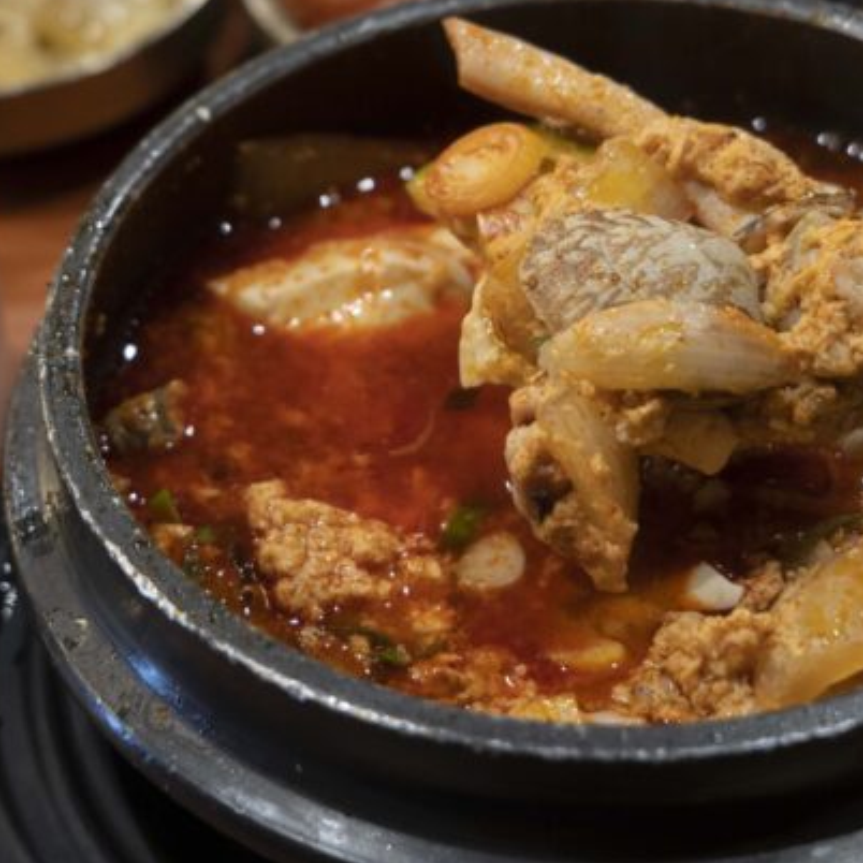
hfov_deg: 19.1
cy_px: 261
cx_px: 354
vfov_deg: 19.0
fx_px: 2567
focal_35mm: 91
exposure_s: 1/60
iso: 1600
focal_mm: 42
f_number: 5.6
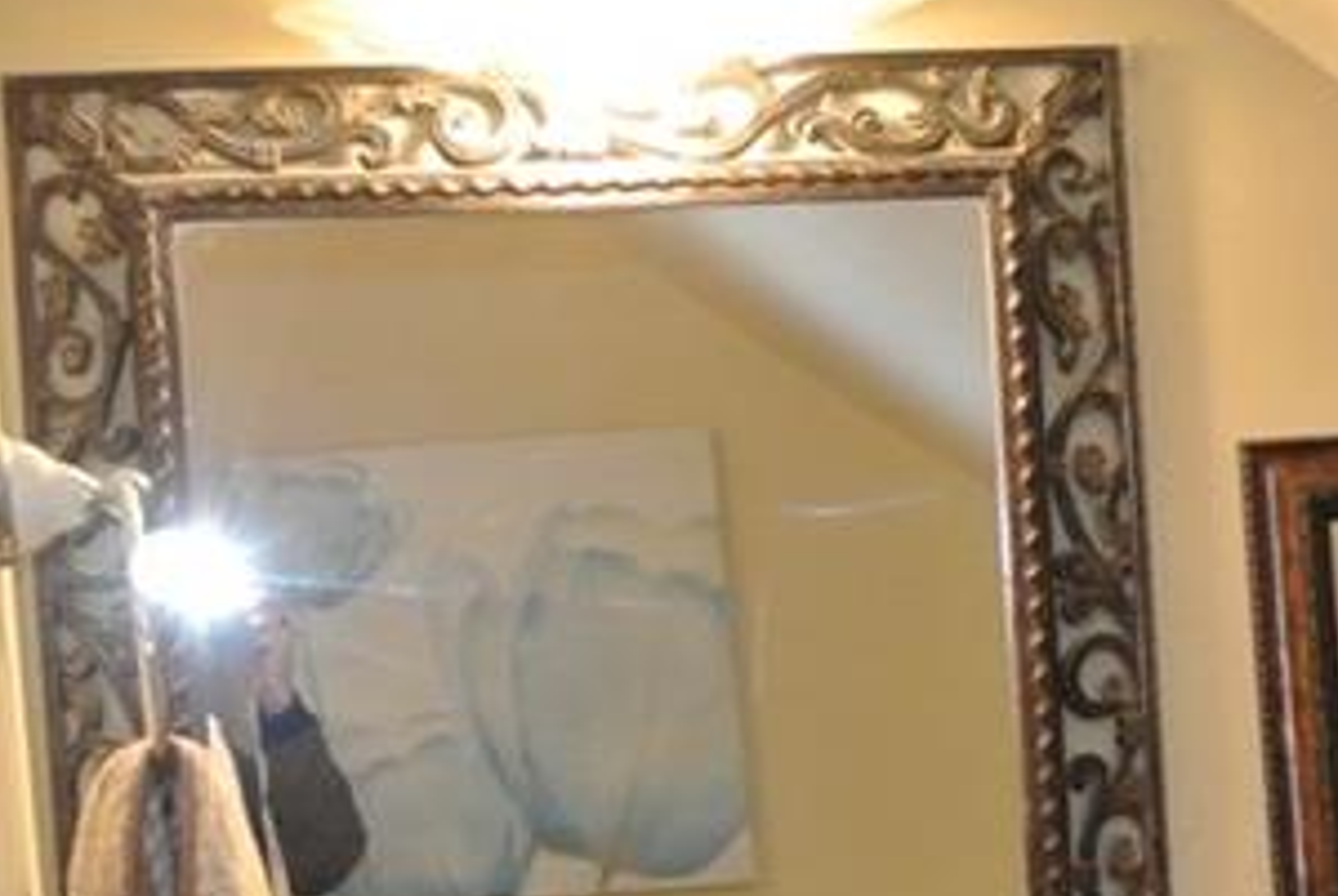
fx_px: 4950
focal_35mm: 133
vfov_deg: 10.2
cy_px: 954
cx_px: 1637
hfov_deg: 14.8
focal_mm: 14.5
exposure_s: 1/60
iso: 800
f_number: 4
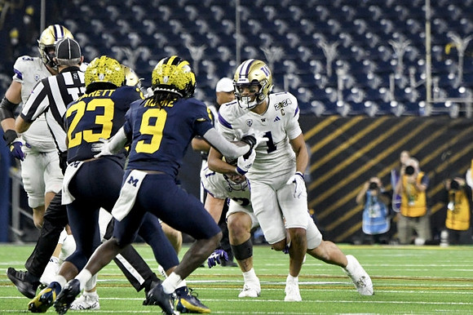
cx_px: 236
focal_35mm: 465
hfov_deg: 4.4
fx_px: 6106
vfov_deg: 3.0
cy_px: 158
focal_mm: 310
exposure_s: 1/1000
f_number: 5.6
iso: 6400
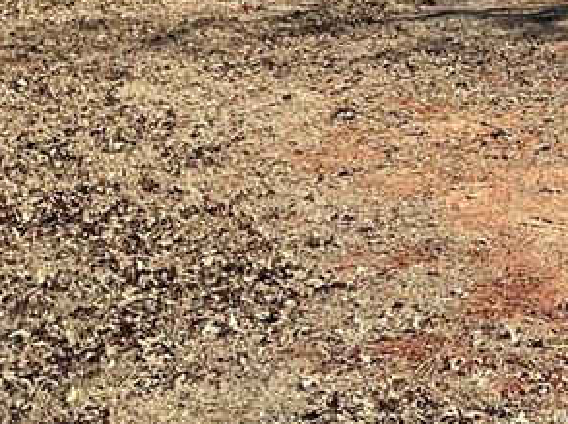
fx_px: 1606
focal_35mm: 98
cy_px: -197
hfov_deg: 18.1
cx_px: 818
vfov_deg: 14.2
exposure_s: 1/1342
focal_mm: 3
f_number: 1.8
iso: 25
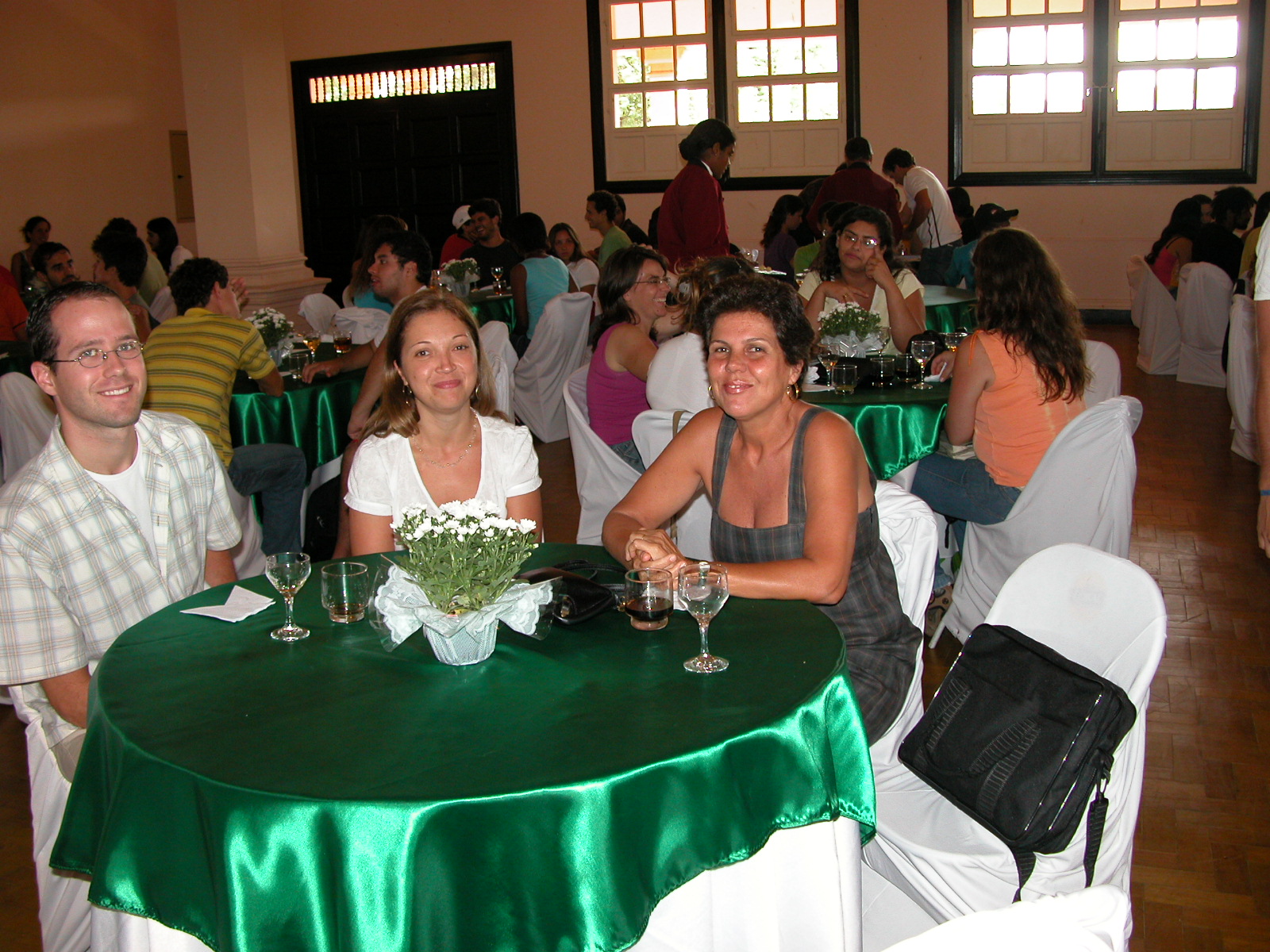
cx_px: 635
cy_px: 476
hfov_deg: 52.6
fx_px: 1284
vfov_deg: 40.7
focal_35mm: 35
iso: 200
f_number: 2.8
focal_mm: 8.9
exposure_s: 1/60
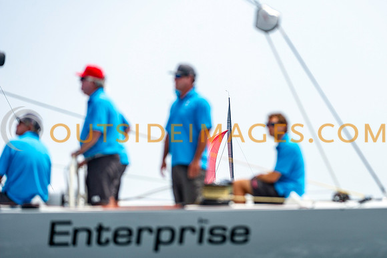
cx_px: 243
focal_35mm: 302
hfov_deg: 6.8
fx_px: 3245
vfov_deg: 4.5
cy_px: 128
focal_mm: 240
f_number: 5
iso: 400
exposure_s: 1/2000
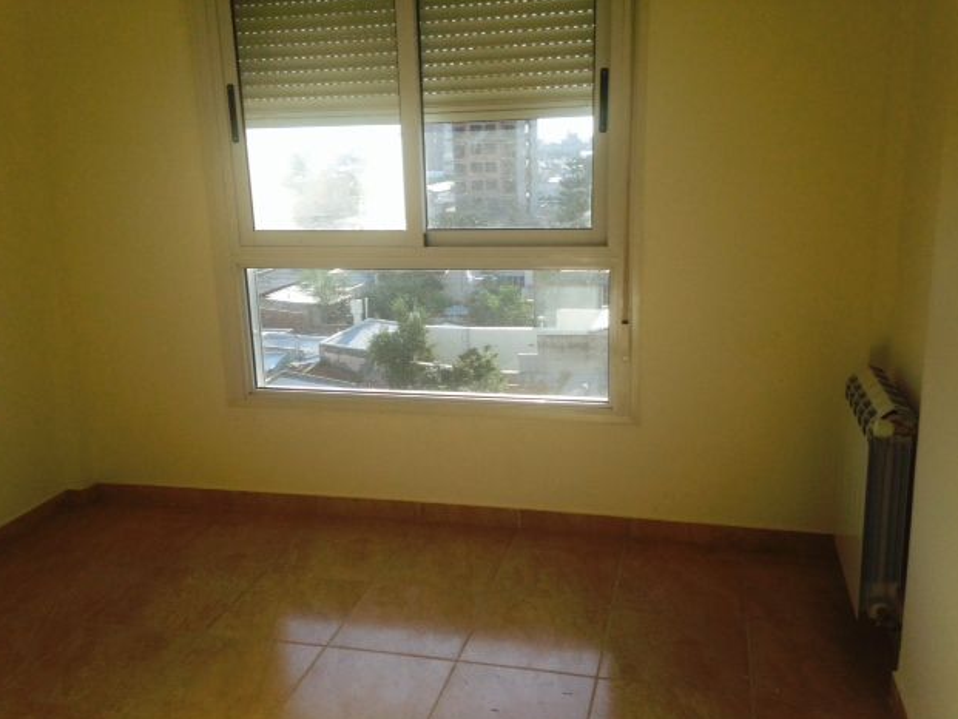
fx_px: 941
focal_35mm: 34
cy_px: 367
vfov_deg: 41.8
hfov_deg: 53.9
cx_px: 475
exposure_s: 1/536
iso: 64
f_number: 2.4
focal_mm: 4.12
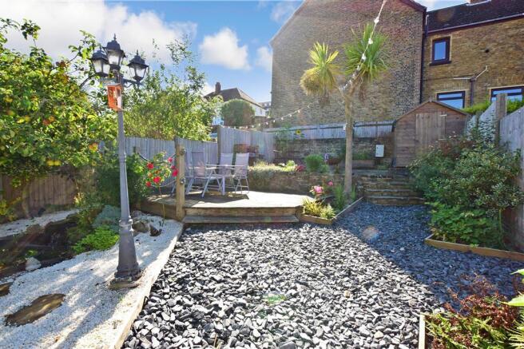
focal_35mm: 15
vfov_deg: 77.3
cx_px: 262
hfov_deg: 100.4
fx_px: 218
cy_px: 174
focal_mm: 10
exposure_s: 1/200
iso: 400
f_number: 16
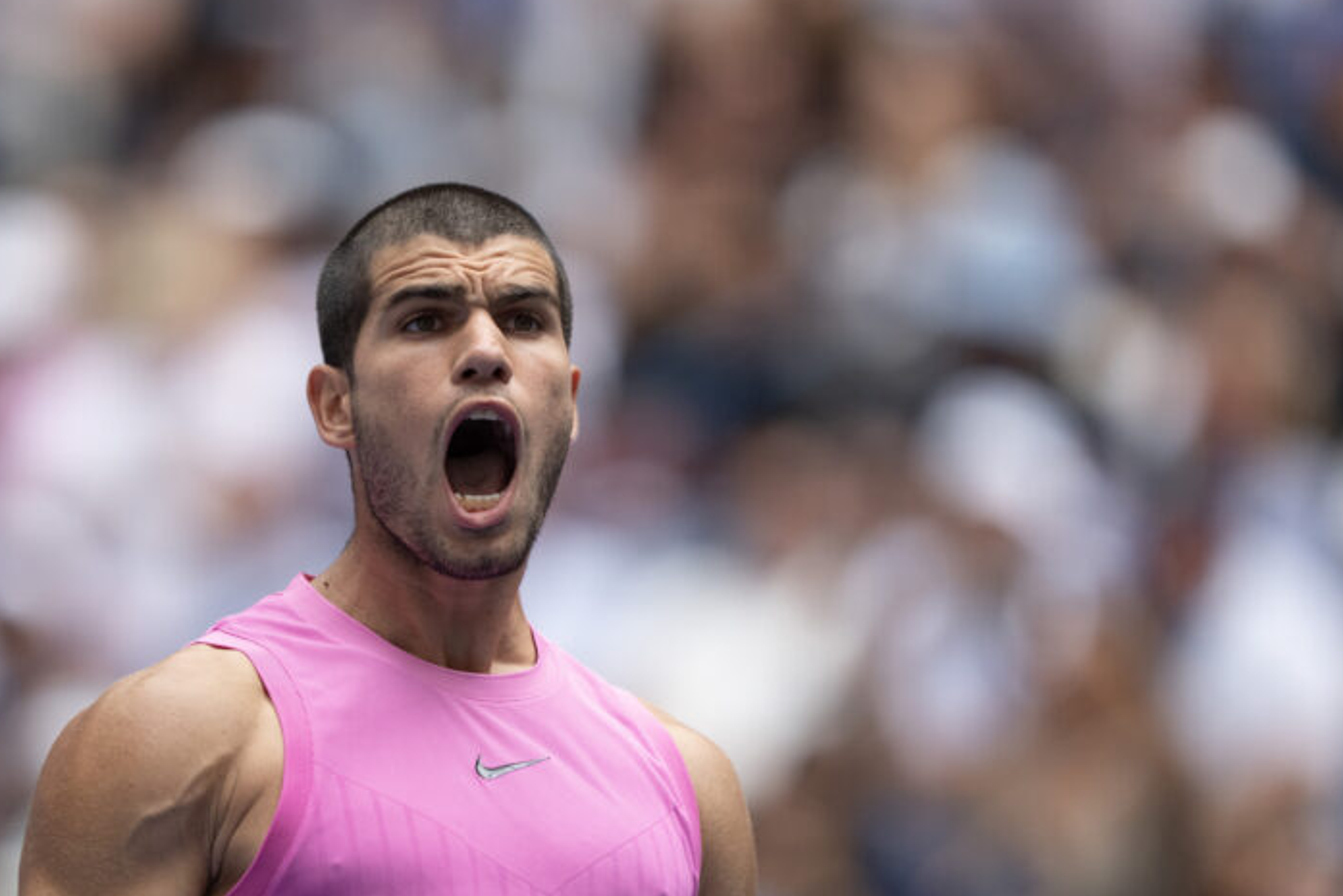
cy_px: 554
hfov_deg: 3.5
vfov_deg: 2.3
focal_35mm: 588
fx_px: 21939
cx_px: 453
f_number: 2.8
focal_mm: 400
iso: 640
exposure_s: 1/1600
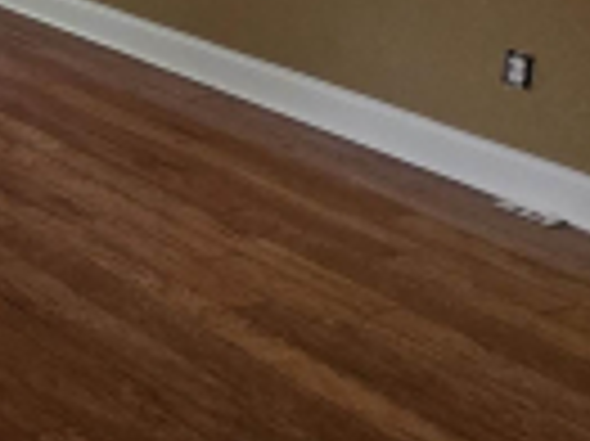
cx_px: -709
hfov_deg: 16.9
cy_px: -279
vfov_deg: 18.7
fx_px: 1124
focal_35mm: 66
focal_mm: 1.7
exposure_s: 1/60
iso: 125
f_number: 2.2
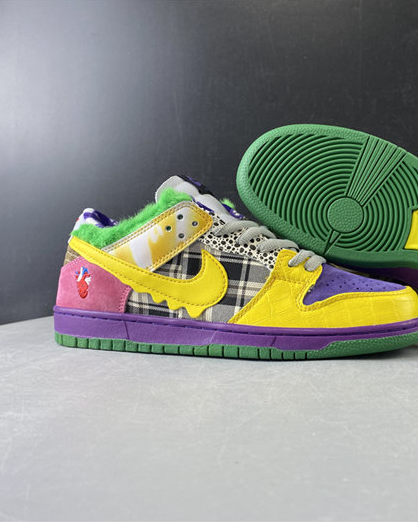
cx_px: 316
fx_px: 525
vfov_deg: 52.8
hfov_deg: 42.0
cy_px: 260
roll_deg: +0.3
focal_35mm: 34
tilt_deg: +0.8
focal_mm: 4.25
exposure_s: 1/100
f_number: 1.8
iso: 80
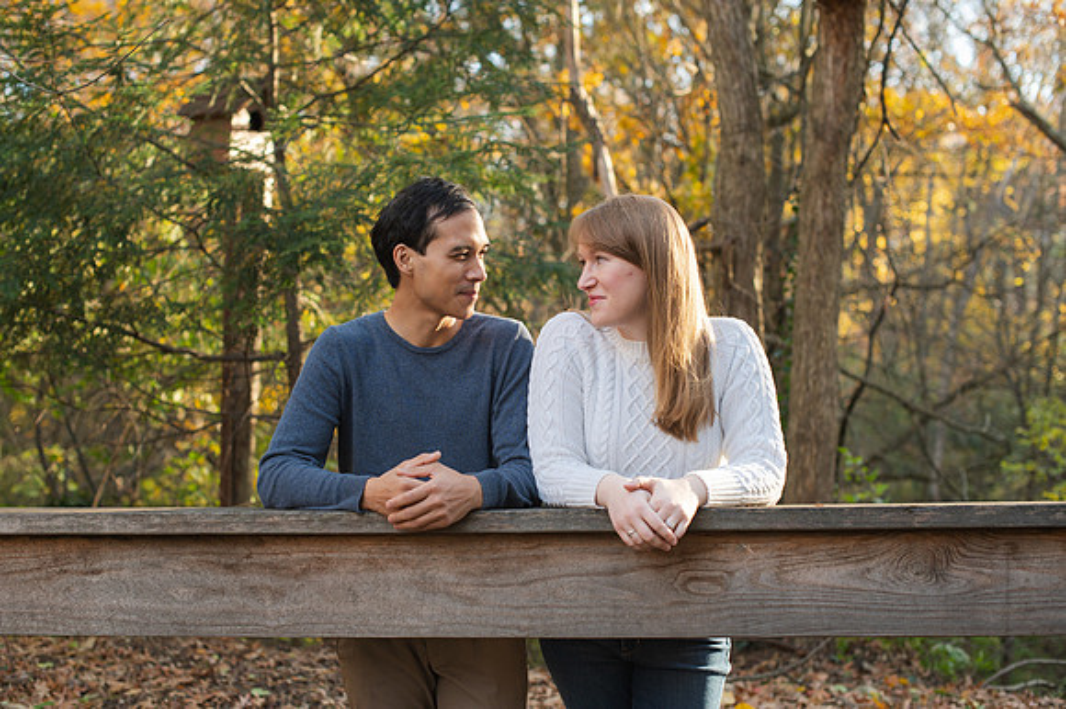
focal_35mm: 53
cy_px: 354
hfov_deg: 37.6
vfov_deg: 25.6
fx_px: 1564
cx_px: 503
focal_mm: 50
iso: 560
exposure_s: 1/400
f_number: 3.5
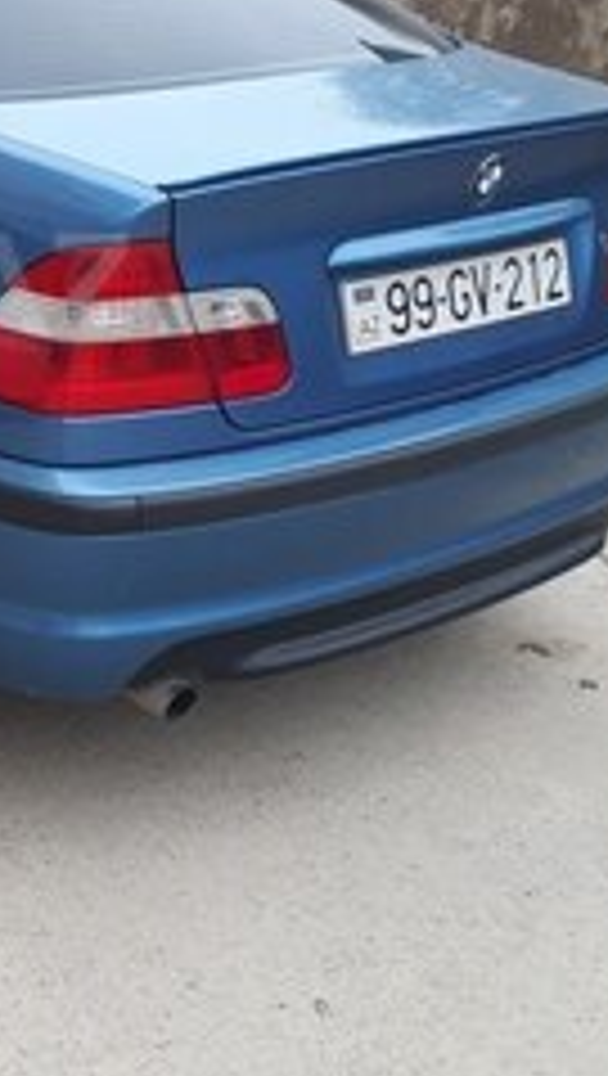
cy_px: 284
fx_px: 1743
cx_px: -216
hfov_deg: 18.2
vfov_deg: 33.7
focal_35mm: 61
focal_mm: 3.6
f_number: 1.9
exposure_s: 1/100
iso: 50
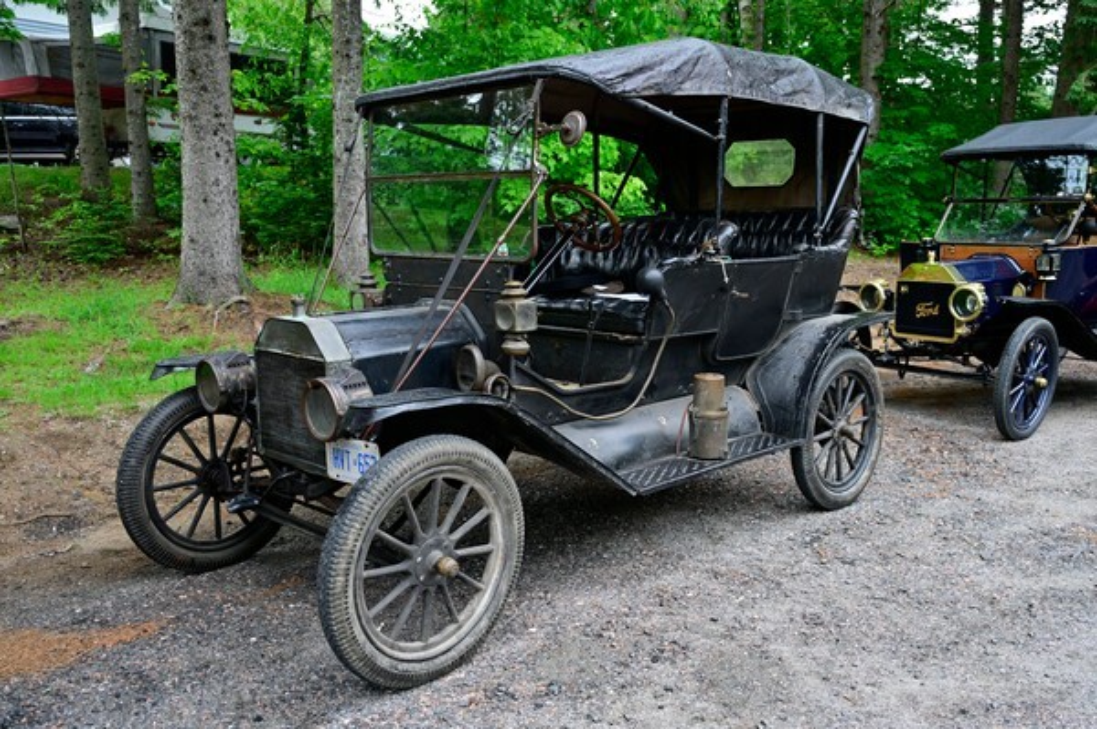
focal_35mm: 30
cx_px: 548
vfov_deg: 42.9
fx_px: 929
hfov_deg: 61.1
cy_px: 364
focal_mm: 30.5
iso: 320
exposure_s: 1/125
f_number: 4
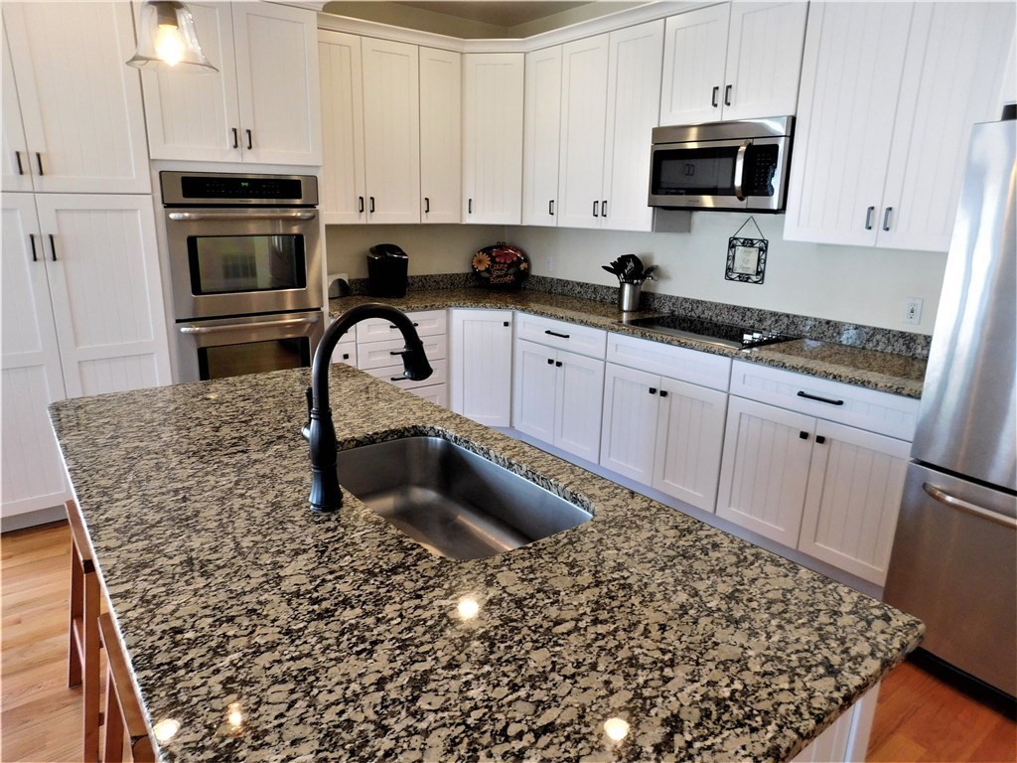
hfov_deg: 73.9
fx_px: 676
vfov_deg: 58.9
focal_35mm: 23
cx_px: 508
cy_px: 382
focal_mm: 4
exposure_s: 1/30
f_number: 3
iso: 200
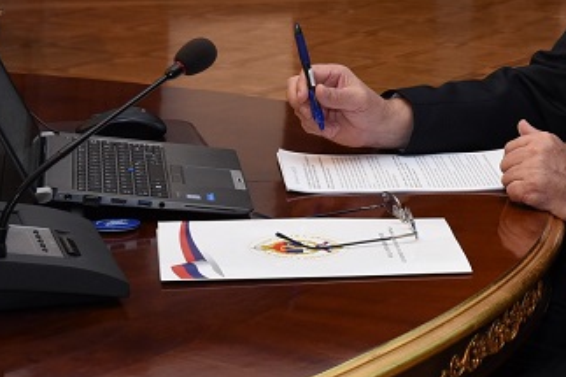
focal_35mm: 144
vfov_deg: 9.5
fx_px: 2263
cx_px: 634
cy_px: 7
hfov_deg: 13.9
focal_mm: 62
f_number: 9
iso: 2500
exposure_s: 1/60
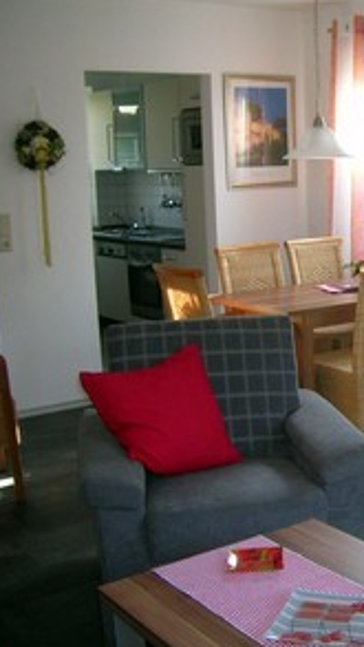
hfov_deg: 21.6
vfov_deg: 39.9
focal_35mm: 52
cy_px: 325
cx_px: 419
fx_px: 891
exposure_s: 1/48.5
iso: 71
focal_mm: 5.4
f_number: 2.8
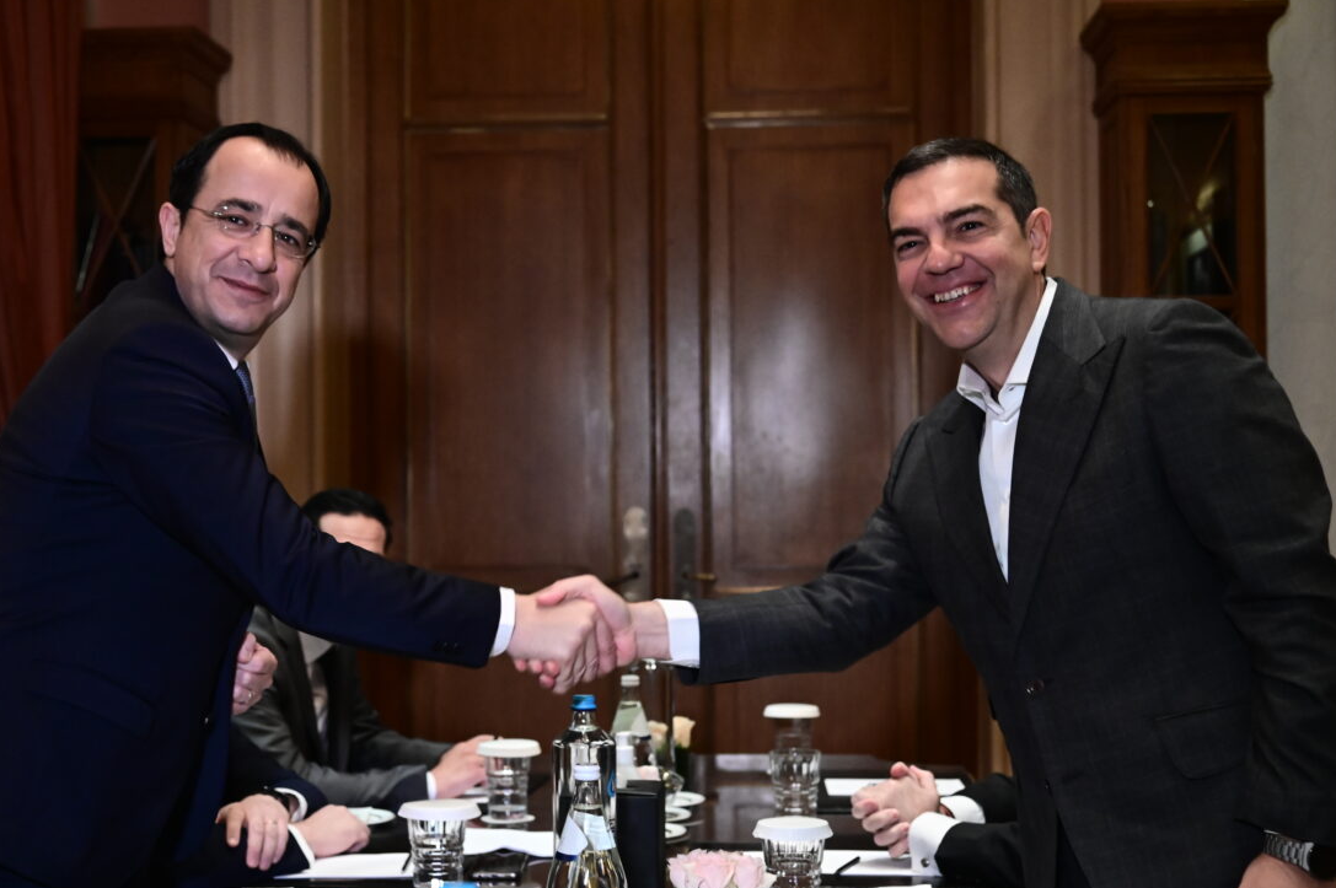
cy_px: 463
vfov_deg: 25.5
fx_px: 1965
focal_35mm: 53
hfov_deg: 37.5
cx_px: 612
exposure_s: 1/100
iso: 4000
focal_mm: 48
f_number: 4
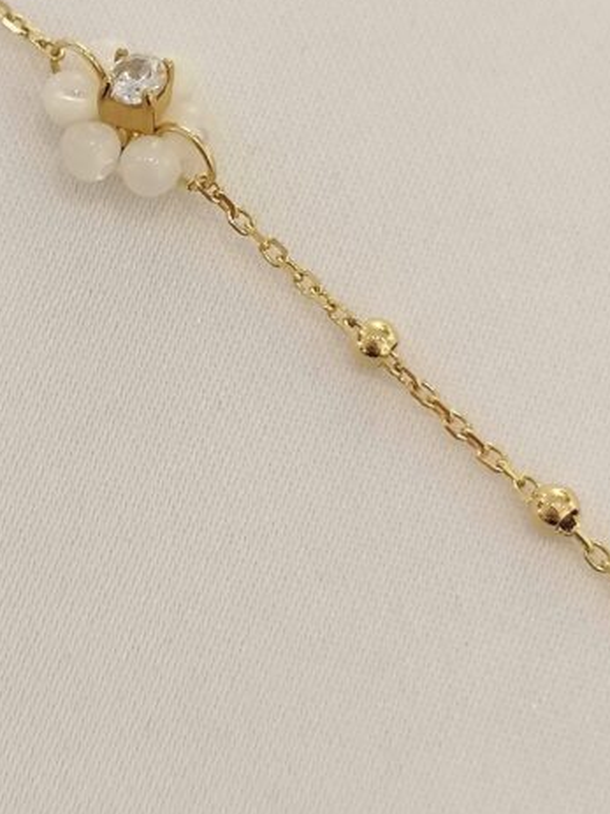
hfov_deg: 14.2
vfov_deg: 18.8
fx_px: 2445
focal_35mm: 104
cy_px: 227
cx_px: 186
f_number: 1.8
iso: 100
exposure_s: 1/50
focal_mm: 4.75
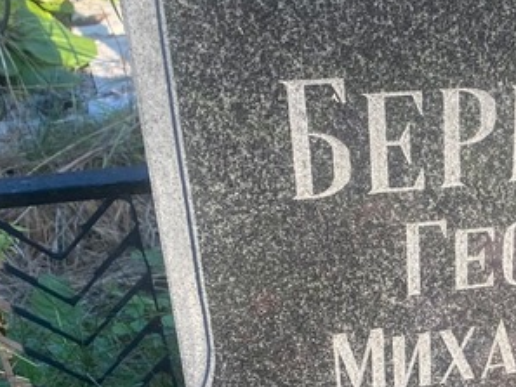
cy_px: 337
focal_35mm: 70
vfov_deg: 20.7
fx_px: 1044
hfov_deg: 25.6
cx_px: 575
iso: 32
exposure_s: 1/451
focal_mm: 4.25
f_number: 1.8
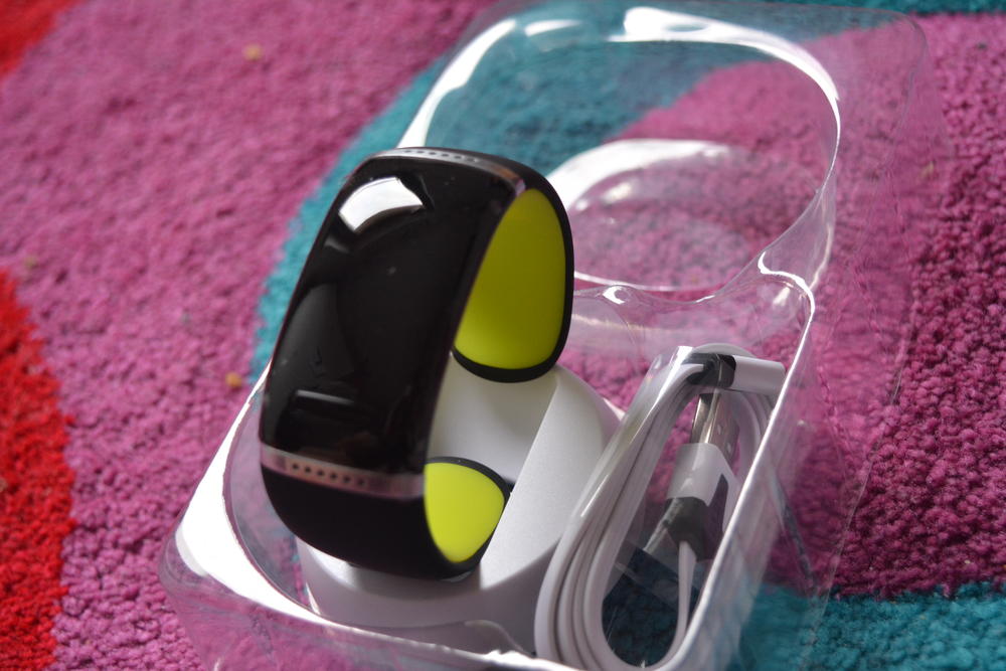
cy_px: 336
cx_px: 503
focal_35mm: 57
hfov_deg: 35.0
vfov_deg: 23.8
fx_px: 1593
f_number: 4.8
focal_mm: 38
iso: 1000
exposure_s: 1/30
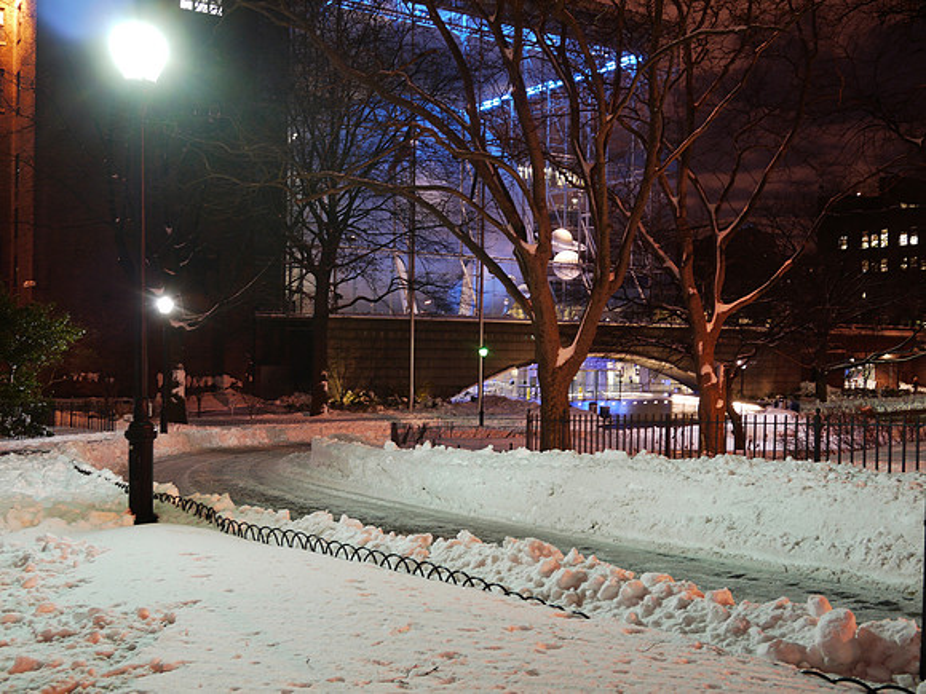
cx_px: 463
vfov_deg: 36.0
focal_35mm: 40
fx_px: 1070
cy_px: 347
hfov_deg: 46.8
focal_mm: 20
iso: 100
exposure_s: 1.6
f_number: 4
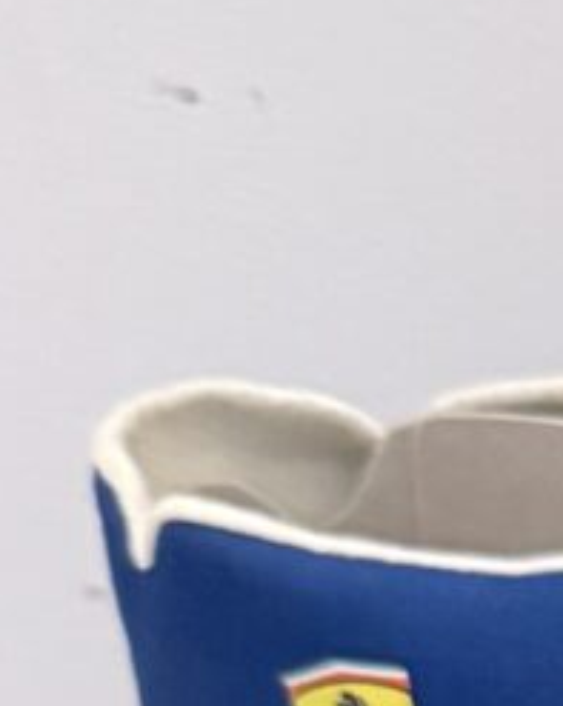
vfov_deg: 10.1
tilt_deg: -35.3
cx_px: 1672
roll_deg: -1.1
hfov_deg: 7.8
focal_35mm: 171
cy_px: 1566
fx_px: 3568
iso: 640
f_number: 1.78
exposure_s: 1/50
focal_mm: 6.76
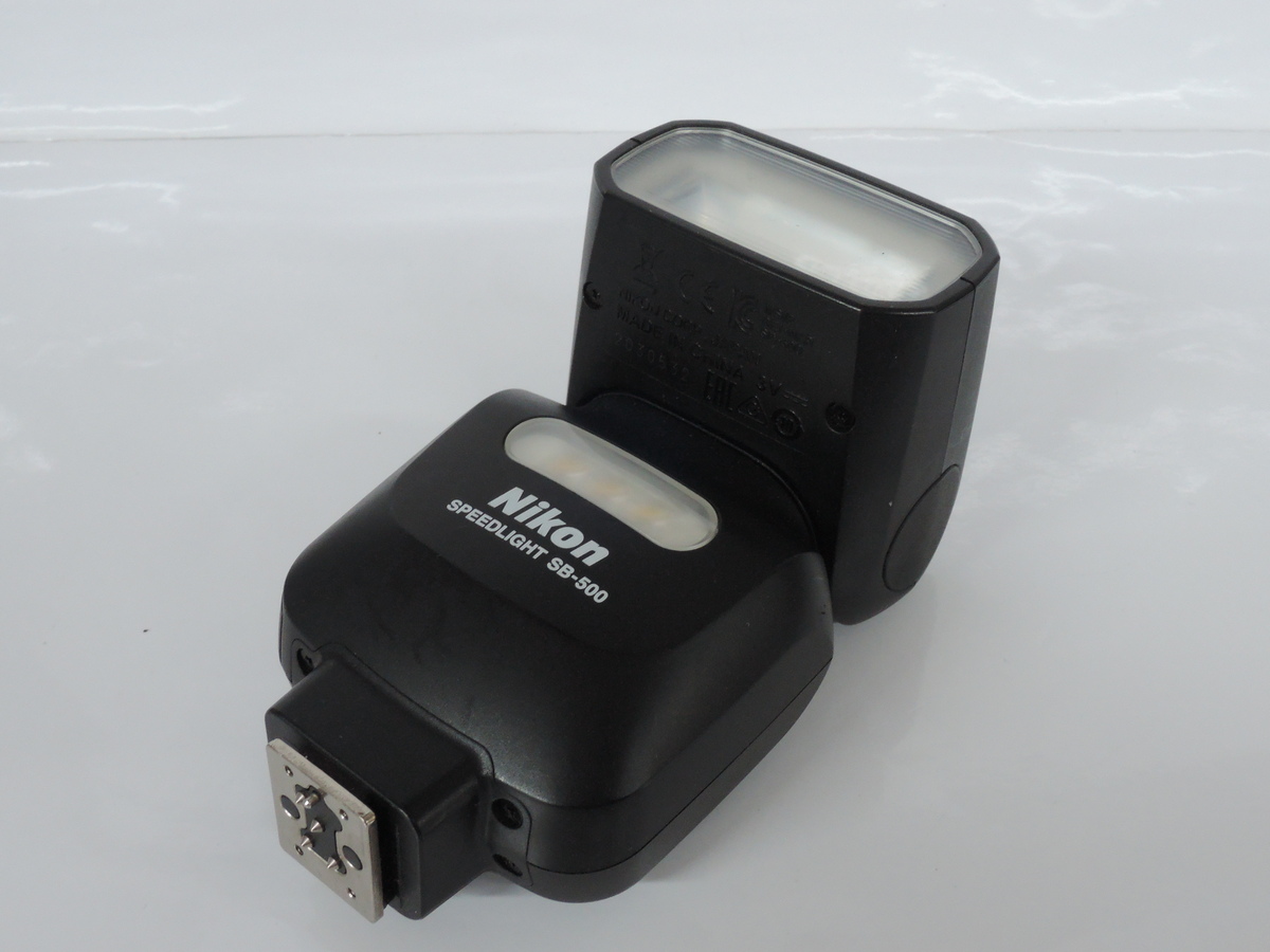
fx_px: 1468
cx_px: 635
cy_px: 476
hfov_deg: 46.8
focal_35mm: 40
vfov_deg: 36.0
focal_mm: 8.6
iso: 800
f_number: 7.1
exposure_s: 1/25
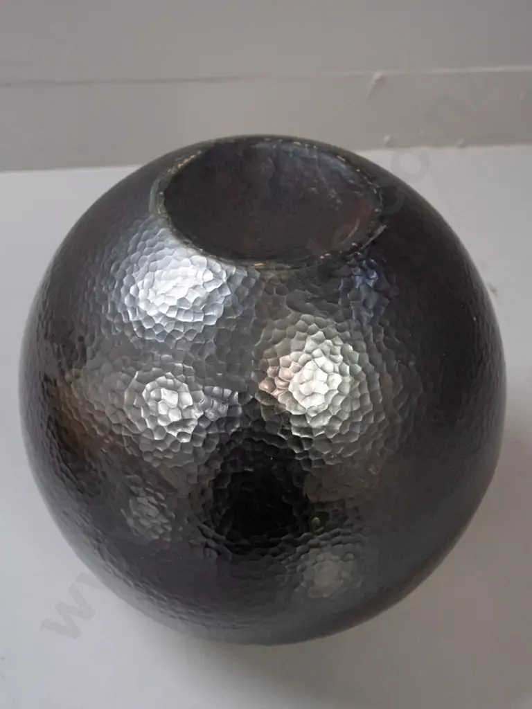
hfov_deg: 32.9
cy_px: 354
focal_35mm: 44
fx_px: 902
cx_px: 266
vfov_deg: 42.9
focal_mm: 22
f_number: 5.6
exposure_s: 1/125
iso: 3200
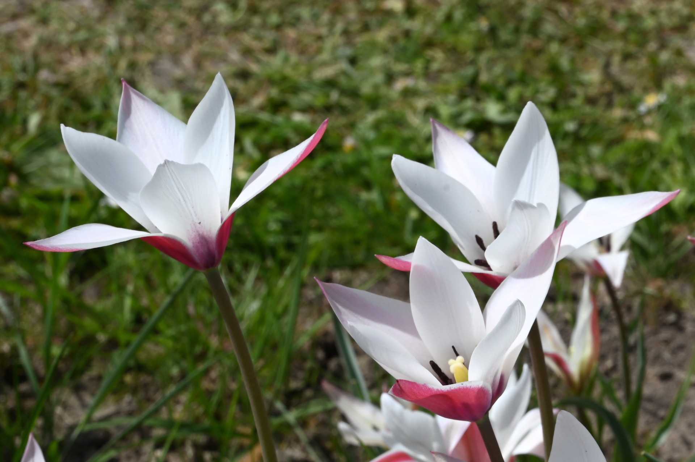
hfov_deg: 37.5
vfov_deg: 25.5
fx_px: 1022
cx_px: 348
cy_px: 231
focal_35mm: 53
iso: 100
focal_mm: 53
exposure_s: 1/125
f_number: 16
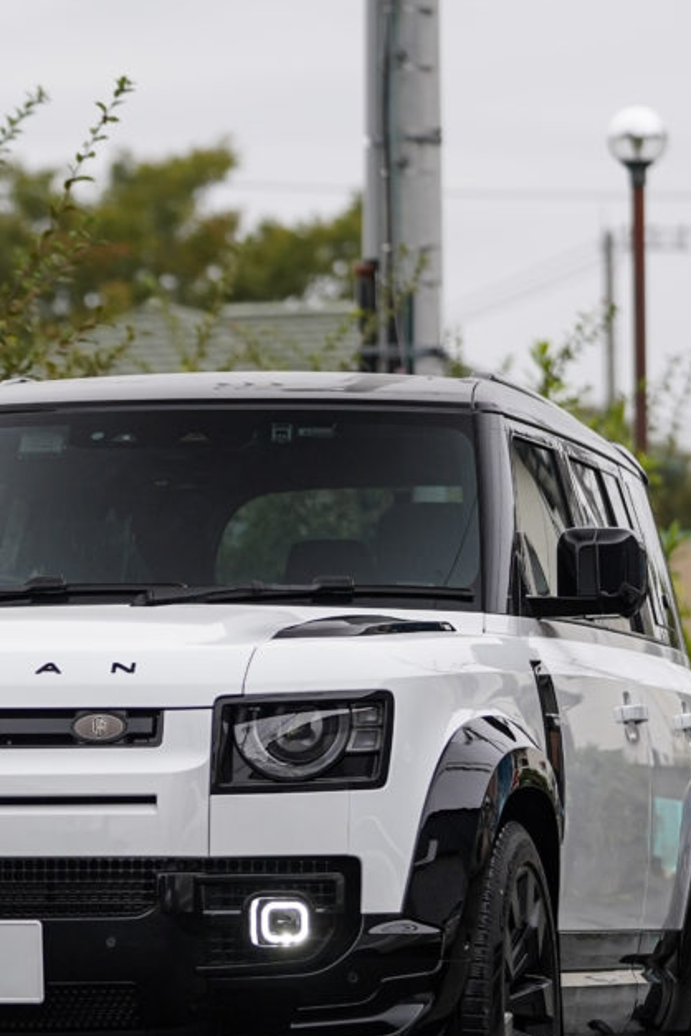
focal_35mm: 272
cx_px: 159
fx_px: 7831
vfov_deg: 7.6
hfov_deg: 5.0
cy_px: 715
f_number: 2.8
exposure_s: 1/800
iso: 500
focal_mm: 111
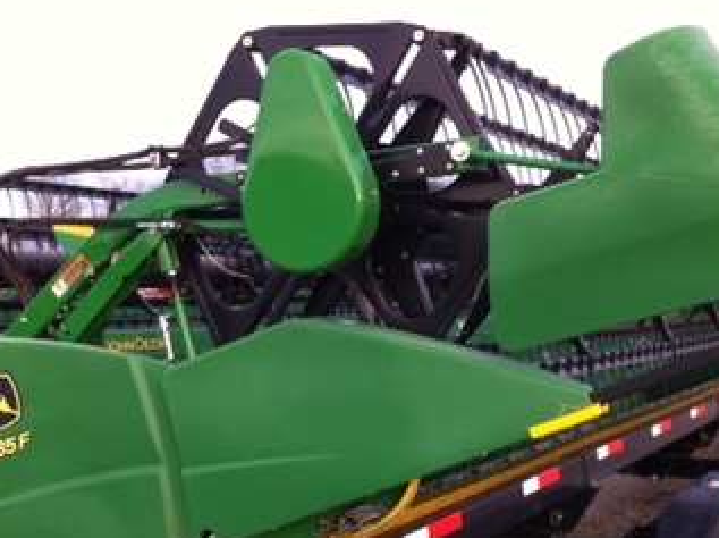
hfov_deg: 32.1
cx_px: 454
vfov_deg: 24.3
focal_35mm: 60
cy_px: 322
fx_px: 1245
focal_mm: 3.85
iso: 100
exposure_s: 1/120
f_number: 2.8
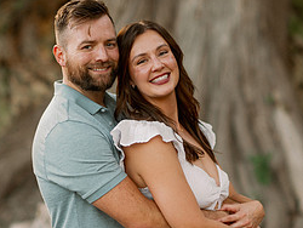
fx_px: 1288
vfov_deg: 10.1
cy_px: 164
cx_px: 144
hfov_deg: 13.4
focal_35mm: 147
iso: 200
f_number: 2
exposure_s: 1/200
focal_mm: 85
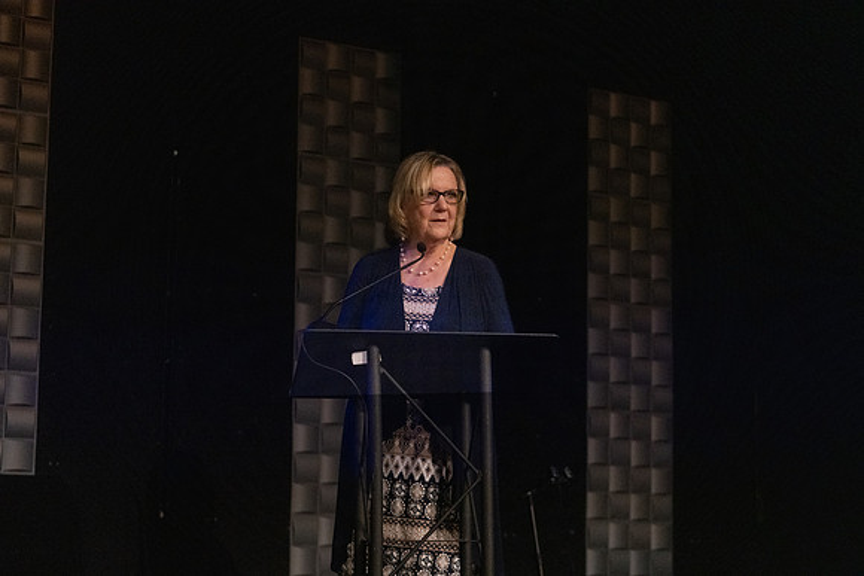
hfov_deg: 28.0
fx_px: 1732
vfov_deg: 18.9
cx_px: 432
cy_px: 288
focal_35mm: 72
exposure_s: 1/1000
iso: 16000
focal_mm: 70
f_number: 2.8
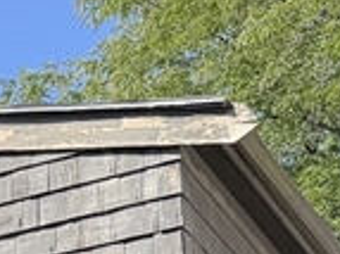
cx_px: -447
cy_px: 693
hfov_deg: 10.2
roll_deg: +0.2
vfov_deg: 7.8
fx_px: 1688
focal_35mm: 172
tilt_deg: +7.4
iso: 100
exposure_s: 1/1337
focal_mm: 6.76
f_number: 1.78
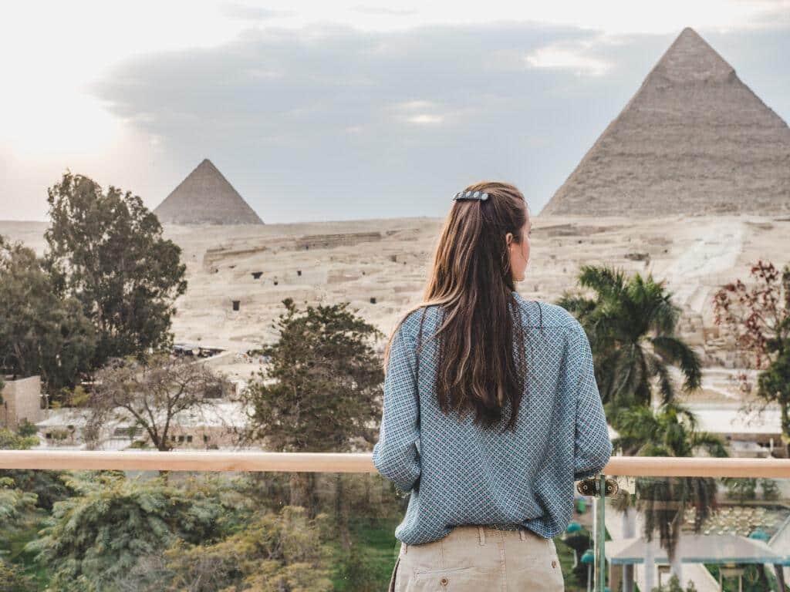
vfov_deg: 25.2
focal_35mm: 58
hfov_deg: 33.2
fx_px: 1324
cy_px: 296
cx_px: 395
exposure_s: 1/80
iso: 100
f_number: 4.5
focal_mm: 29
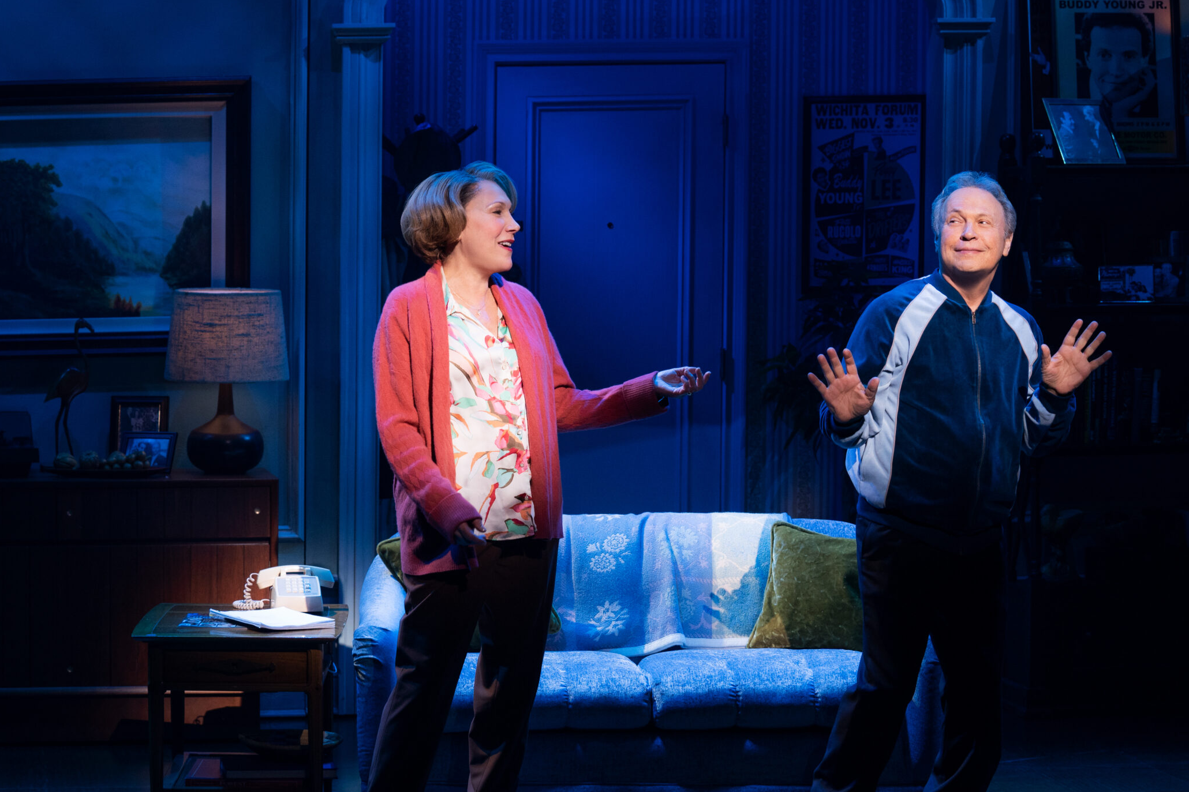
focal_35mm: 87
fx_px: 2873
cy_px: 431
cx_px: 644
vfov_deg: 15.7
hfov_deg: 23.4
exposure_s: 1/400
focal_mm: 70
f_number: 4.5
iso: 1600
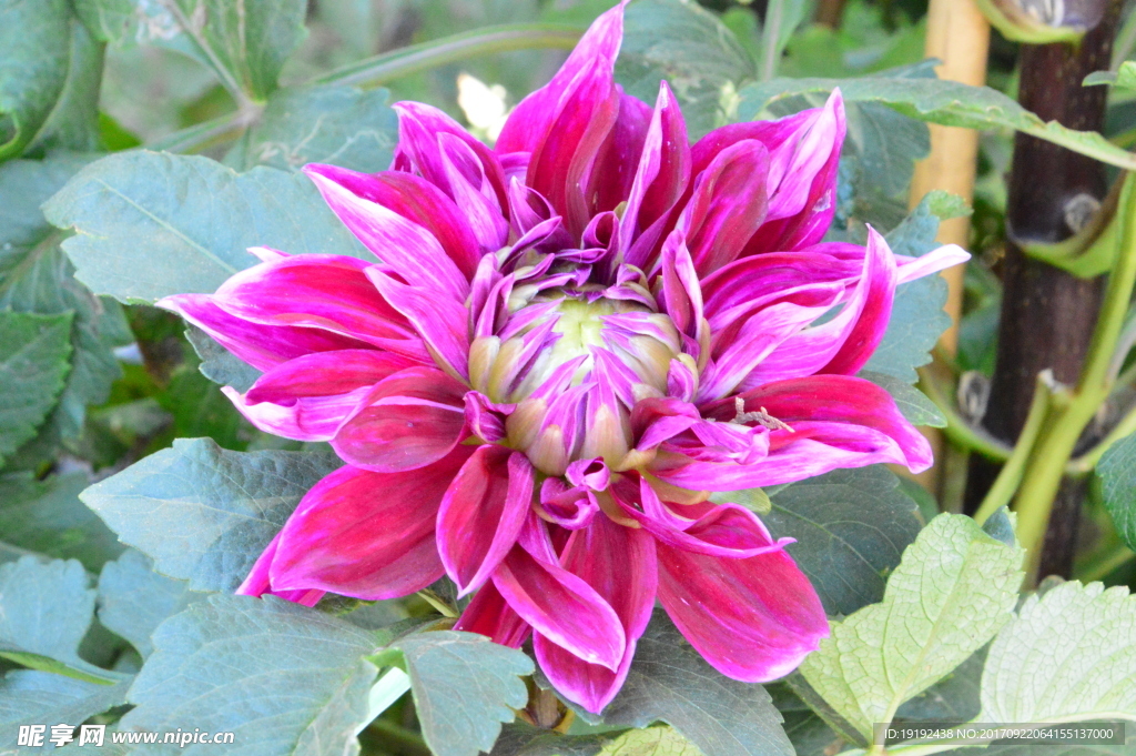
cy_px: 378
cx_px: 568
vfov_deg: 7.5
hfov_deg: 11.2
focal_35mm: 183
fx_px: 5770
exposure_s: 1/40
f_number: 20
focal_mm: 122
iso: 6400
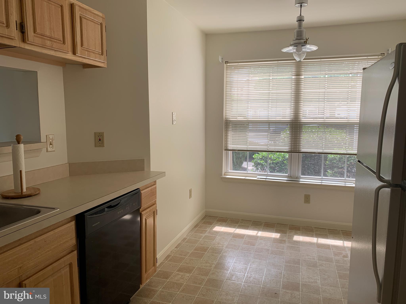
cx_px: 203
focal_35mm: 26
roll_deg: -0.2
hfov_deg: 67.3
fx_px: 305
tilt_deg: -4.8
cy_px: 152
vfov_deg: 53.1
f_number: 1.8
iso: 25
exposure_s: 1/121
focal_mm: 4.25
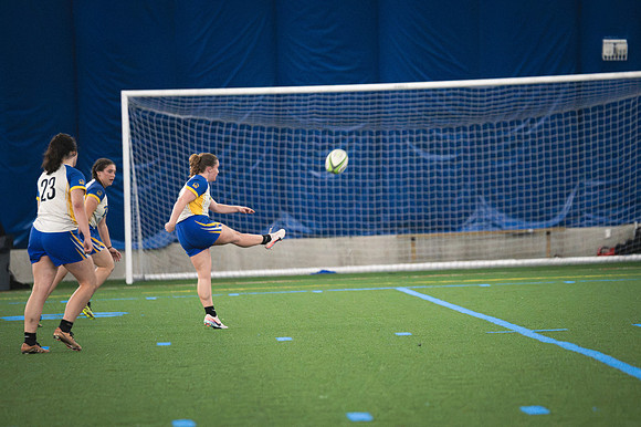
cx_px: 320
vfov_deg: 4.6
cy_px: 214
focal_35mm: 300
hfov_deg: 6.9
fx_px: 5338
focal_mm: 200
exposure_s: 1/500
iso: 12800
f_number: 2.8
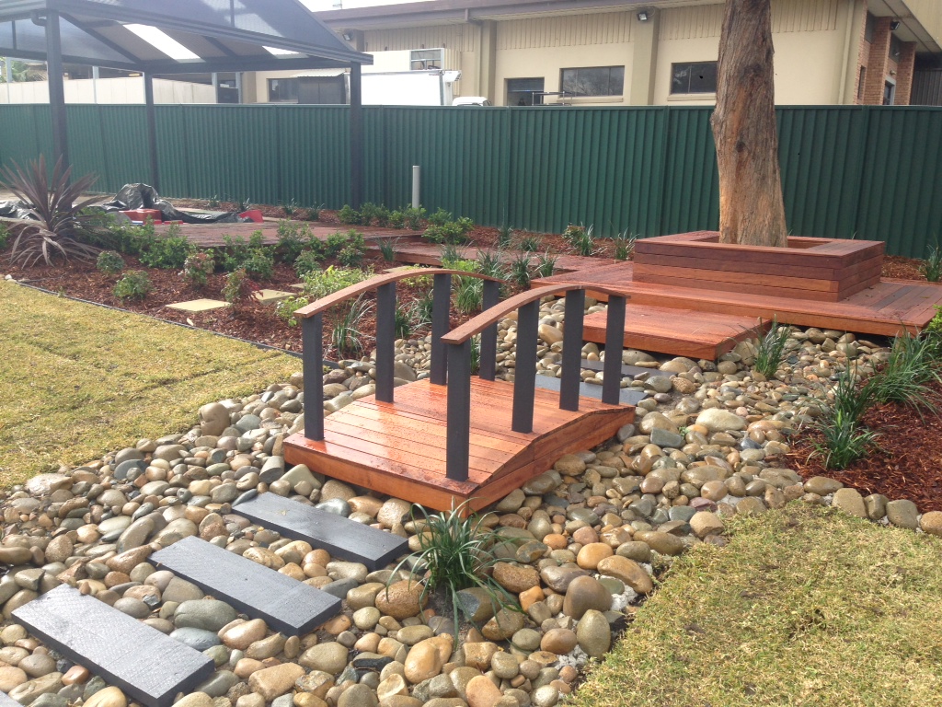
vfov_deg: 42.9
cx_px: 471
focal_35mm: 33
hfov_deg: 55.4
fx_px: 898
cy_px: 354
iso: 50
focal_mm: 4.13
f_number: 2.4
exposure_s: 1/313
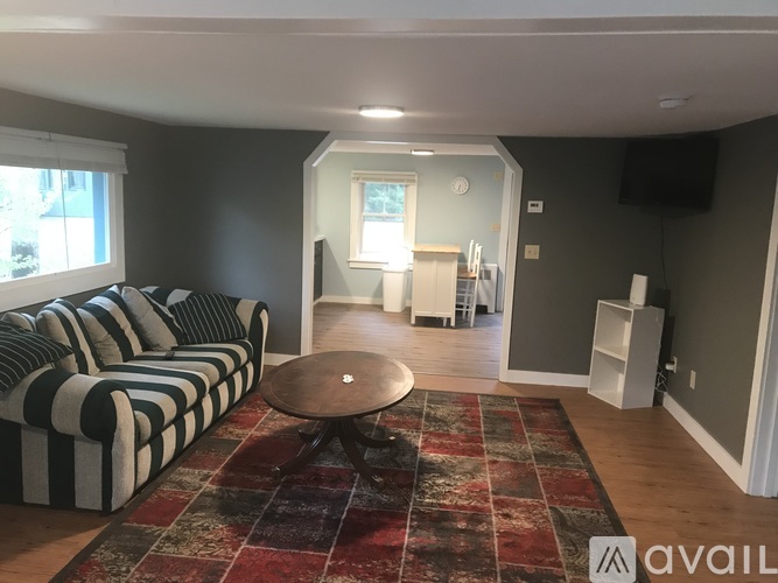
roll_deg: -2.1
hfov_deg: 63.5
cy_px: 292
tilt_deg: -8.1
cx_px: 389
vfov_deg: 49.7
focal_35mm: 28
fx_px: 629
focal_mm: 3.99
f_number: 1.8
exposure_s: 1/15
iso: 80
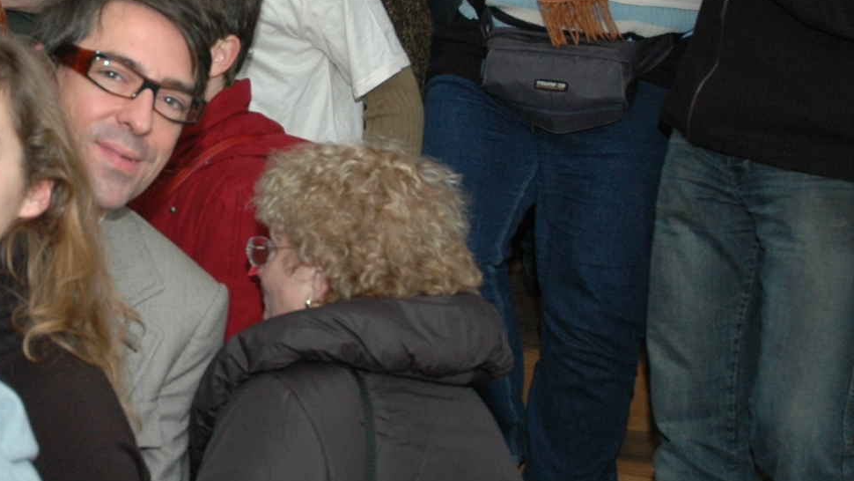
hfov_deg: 23.8
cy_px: 85
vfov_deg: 13.8
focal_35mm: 87
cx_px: 100
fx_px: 1970
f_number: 5
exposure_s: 1/60
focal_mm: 24
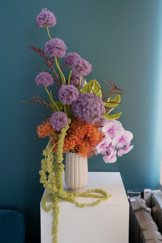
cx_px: 81
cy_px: 122
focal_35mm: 42
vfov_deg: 46.4
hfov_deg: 31.9
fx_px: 283
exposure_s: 1/160
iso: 1000
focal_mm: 42
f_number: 4
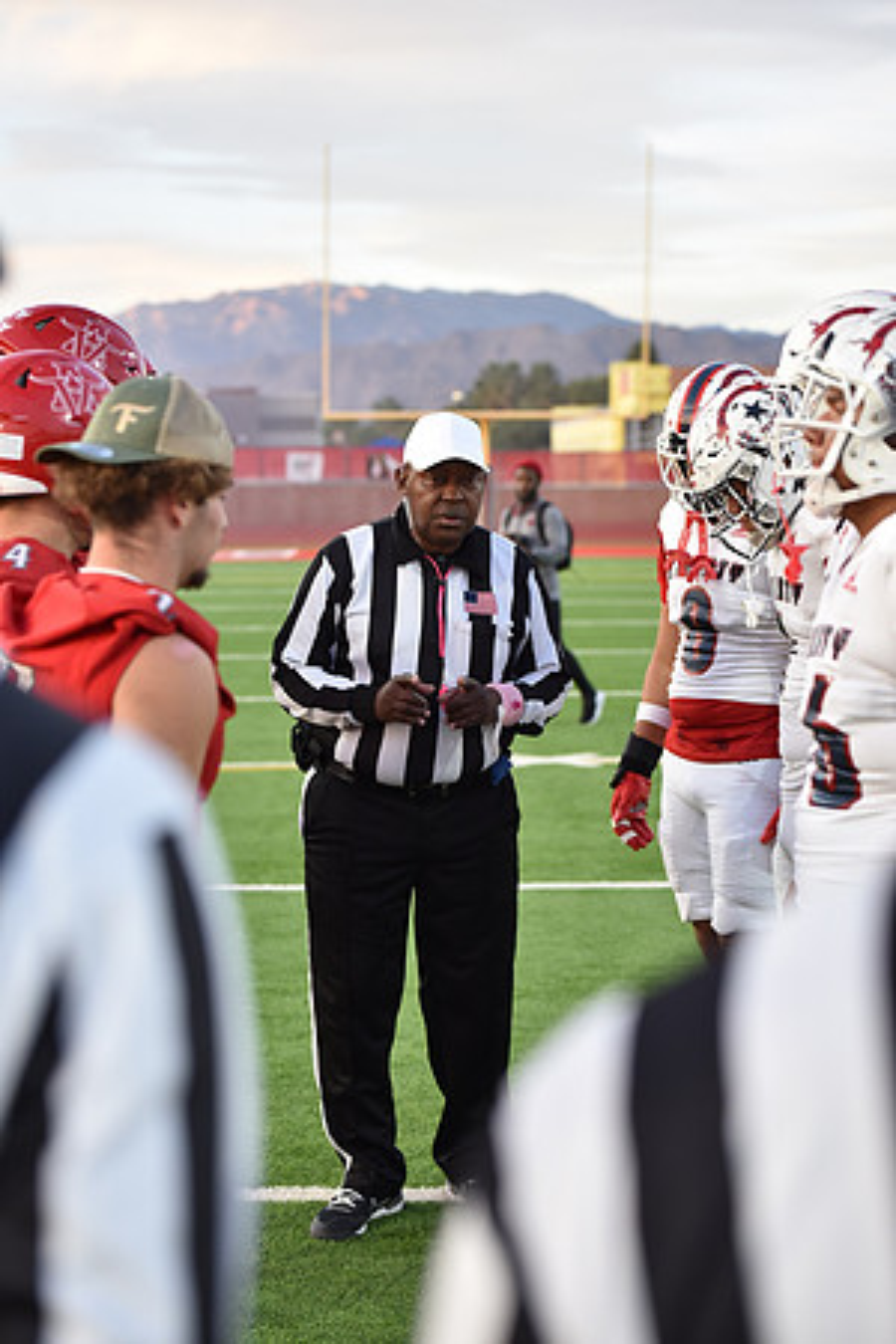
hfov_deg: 19.5
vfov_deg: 28.8
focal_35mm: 70
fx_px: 2613
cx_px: 448
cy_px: 672
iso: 1250
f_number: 2.8
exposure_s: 1/640
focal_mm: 70
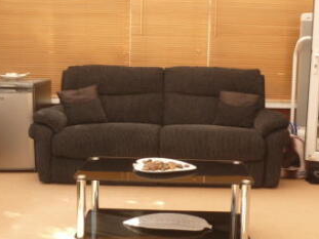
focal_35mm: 45
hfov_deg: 42.0
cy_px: 102
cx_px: 177
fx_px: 415
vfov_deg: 32.1
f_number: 4
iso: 100
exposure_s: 1/100
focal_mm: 4.3
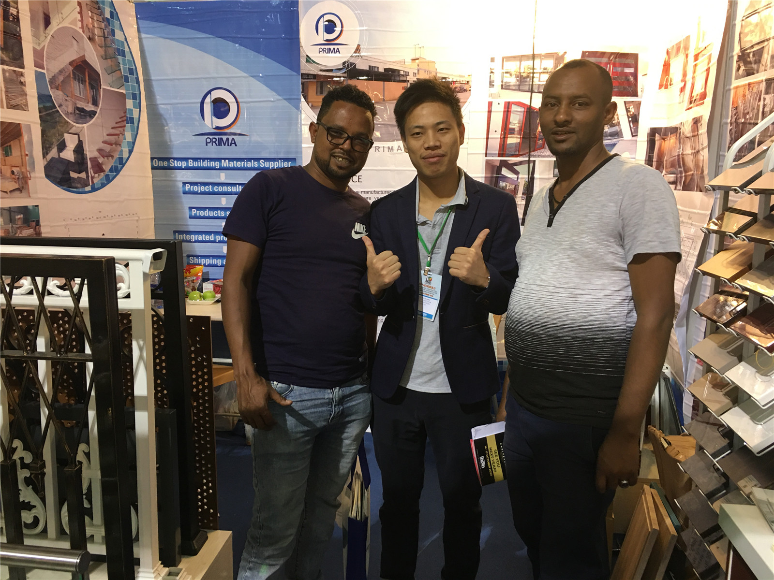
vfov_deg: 48.2
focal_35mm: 29
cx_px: 387
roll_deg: -1.1
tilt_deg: -8.7
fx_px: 648
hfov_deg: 61.7
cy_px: 290
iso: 64
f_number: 2.2
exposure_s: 1/17
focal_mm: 4.15
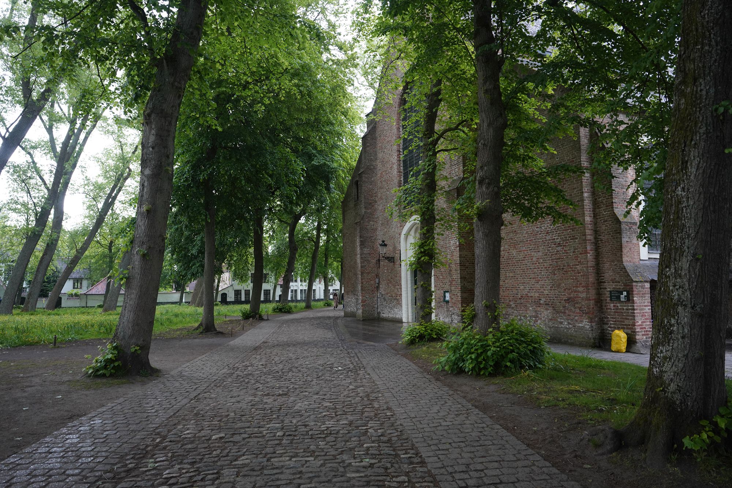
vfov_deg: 53.1
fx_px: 488
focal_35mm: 24
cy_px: 244
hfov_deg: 73.7
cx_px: 366
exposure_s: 1/100
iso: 800
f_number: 3.2
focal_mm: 24
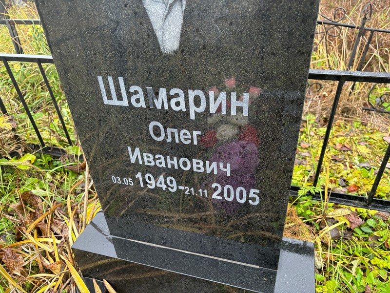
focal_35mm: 26
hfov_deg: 67.3
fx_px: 293
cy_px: 146
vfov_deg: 53.1
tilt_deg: -34.4
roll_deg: +1.4
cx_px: 195
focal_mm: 5.96
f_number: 1.6
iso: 125
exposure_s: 1/98
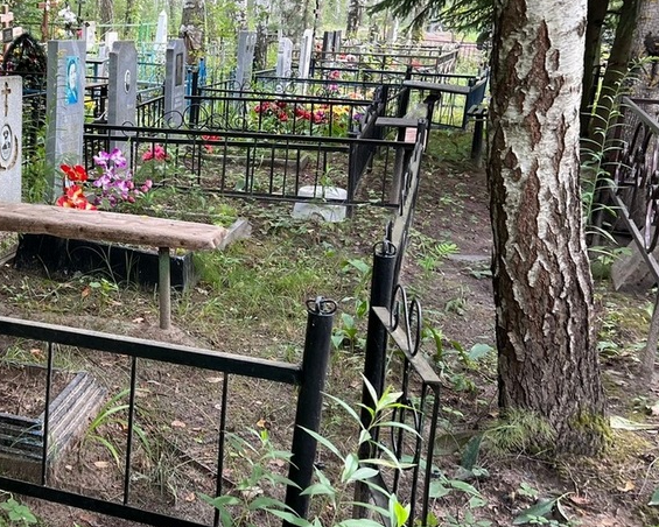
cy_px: 245
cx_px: 64
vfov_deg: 32.7
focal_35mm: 46
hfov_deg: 37.6
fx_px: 897
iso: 50
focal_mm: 5.7
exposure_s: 1/121
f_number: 1.5
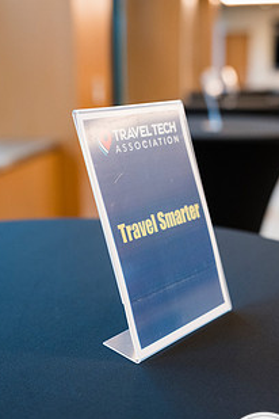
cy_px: 240
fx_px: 593
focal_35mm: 51
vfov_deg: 38.8
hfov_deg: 26.5
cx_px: 150
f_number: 3.2
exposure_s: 1/200
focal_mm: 35
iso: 1400
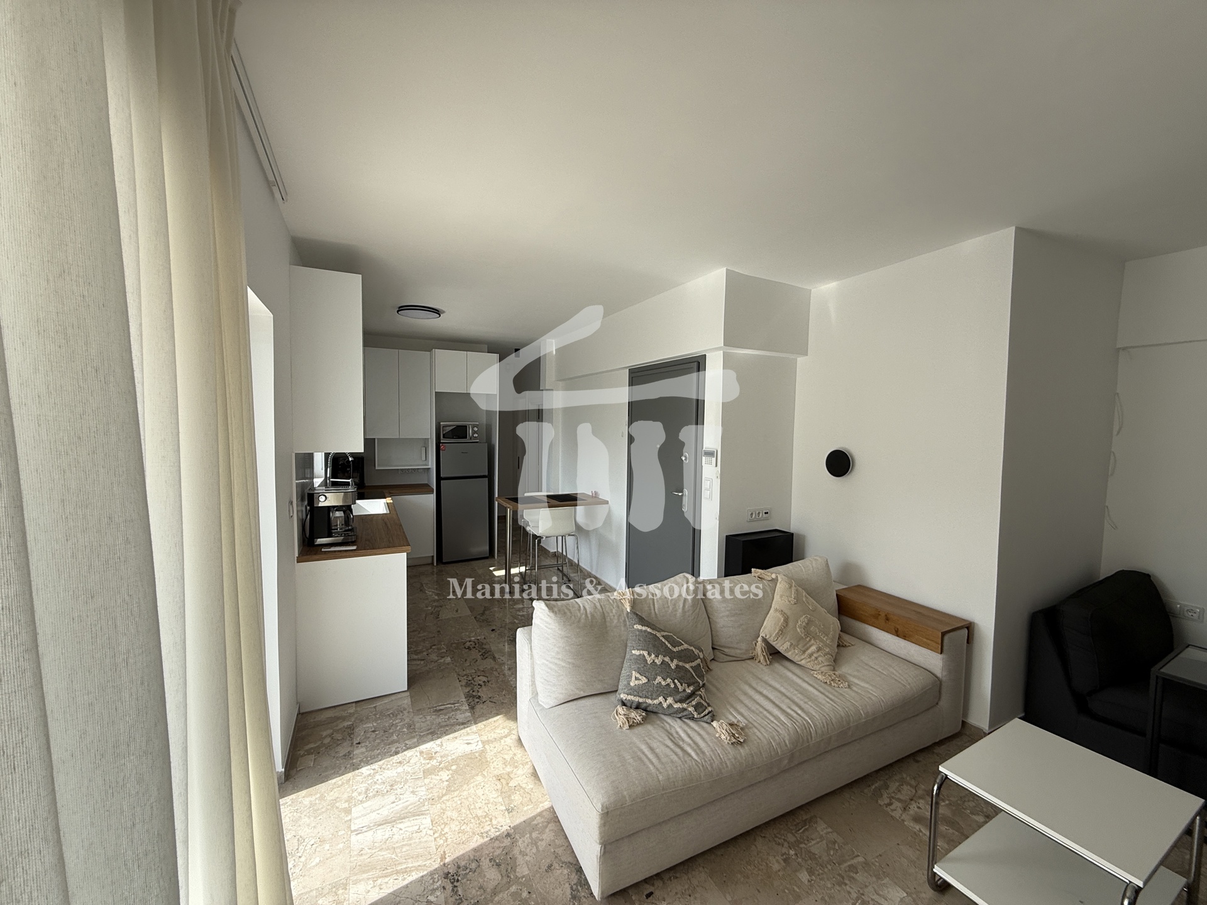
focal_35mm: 14
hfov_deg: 102.1
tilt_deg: -1.9
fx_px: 488
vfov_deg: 85.7
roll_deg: -0.6
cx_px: 604
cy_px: 452
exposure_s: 1/270
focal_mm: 2.22
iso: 50
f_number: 2.2
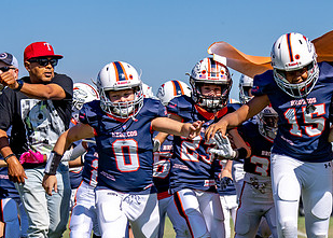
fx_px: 1684
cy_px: 183
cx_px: 319
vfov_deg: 8.1
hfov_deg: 11.2
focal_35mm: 178
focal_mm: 70
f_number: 2.8
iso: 100
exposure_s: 1/4000
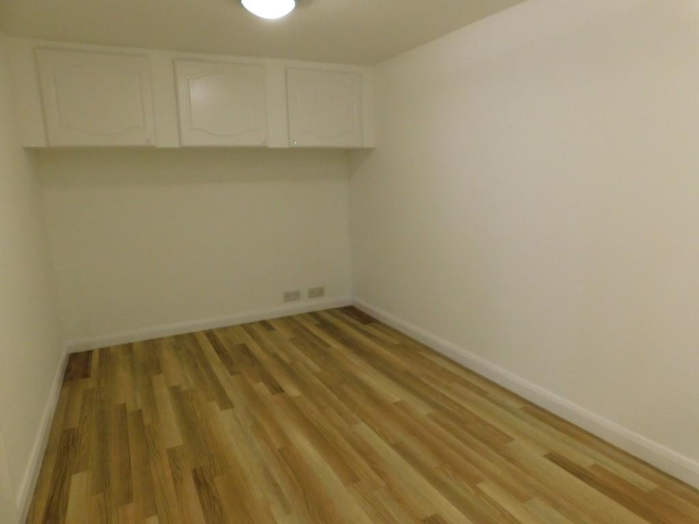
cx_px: 350
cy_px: 262
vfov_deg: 58.9
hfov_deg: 73.9
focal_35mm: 23
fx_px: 464
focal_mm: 4
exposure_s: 1/20
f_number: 3
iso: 400
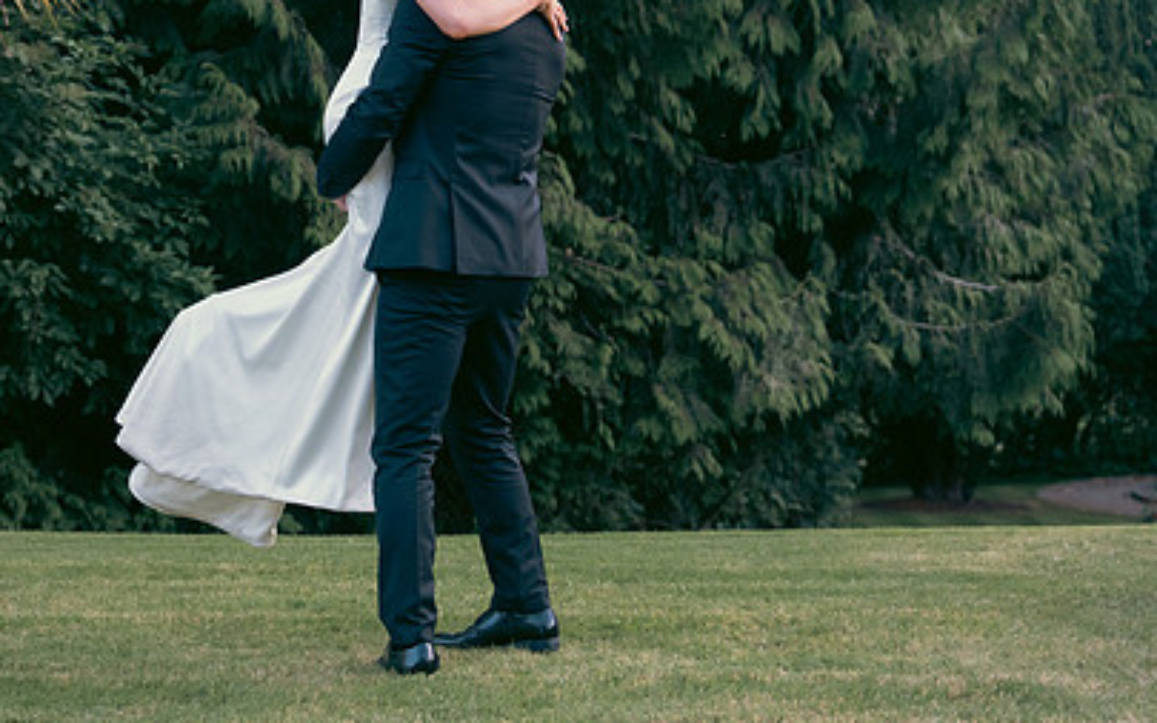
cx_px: 503
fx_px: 2302
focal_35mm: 73
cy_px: 221
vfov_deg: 17.8
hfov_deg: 28.2
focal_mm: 50
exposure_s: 1/320
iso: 1600
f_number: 3.5
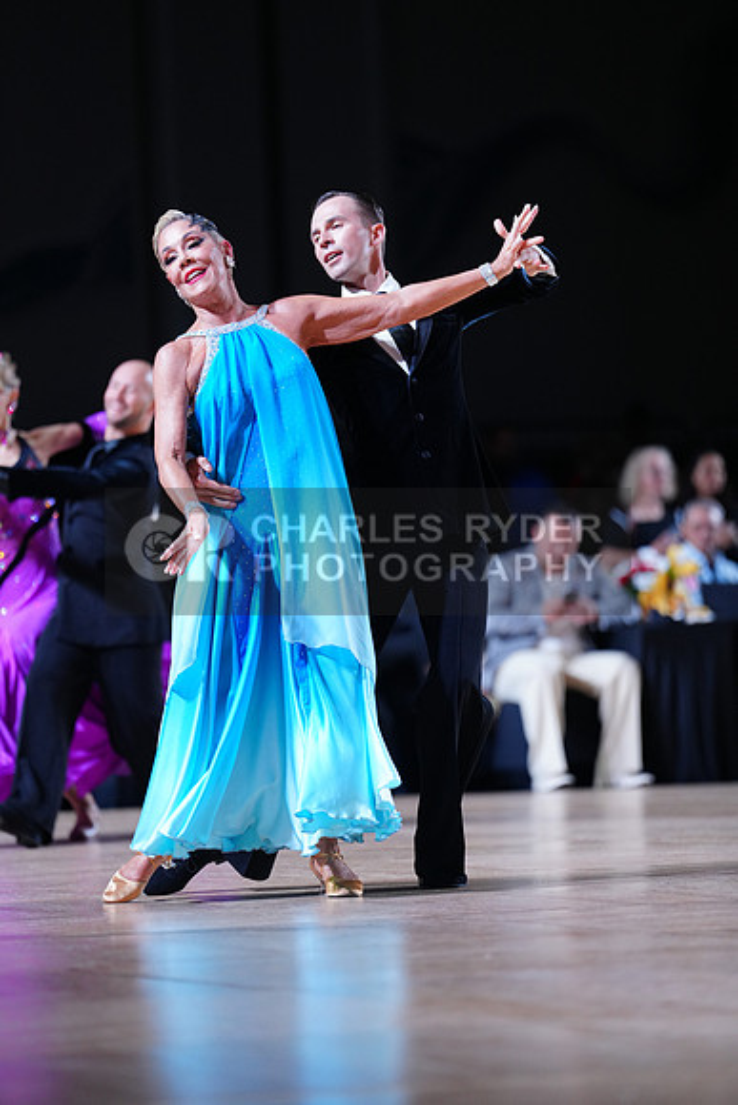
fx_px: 6146
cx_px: 369
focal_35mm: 200
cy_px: 552
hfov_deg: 6.9
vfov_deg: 10.3
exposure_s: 1/640
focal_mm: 200
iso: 1250
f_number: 2.8
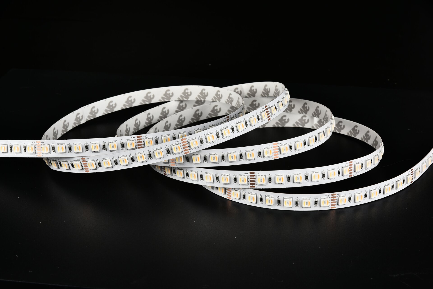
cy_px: 144
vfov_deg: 14.9
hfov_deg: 22.1
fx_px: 1107
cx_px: 216
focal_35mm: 92
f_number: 18
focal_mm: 92
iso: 64
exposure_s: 1/20
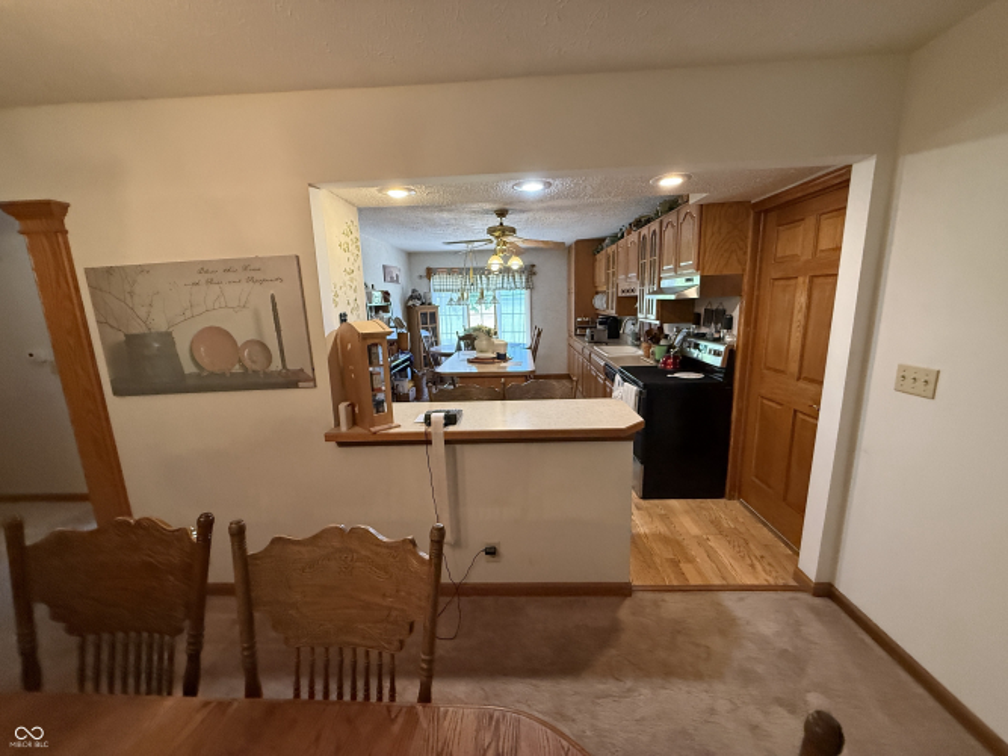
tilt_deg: -10.7
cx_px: 504
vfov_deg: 85.7
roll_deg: +1.4
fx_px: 408
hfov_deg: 102.1
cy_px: 378
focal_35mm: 14
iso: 500
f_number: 2.2
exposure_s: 1/120
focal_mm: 2.22
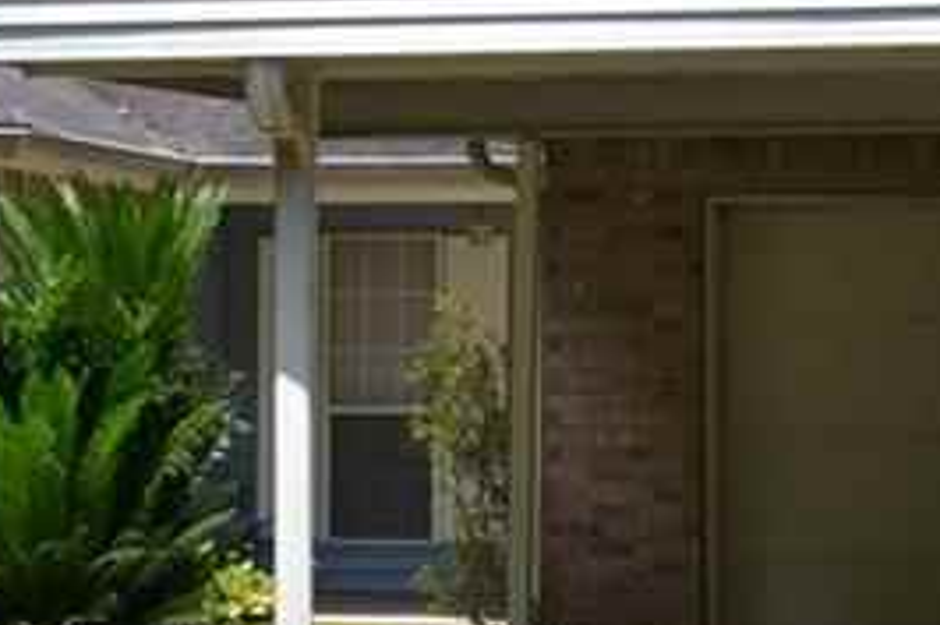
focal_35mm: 150
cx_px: 456
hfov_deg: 13.7
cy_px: 244
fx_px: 3914
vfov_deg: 9.1
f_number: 7.1
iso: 100
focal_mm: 26
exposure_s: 1/200
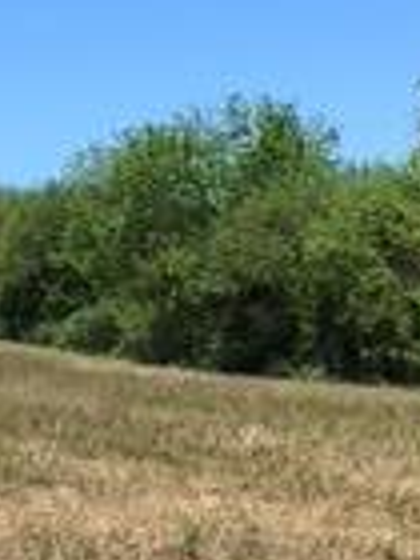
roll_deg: +1.1
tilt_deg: -5.3
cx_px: 88
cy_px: 552
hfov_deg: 11.1
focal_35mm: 133
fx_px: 2152
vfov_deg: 14.6
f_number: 2.2
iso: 25
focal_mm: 4.15
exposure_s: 1/1326
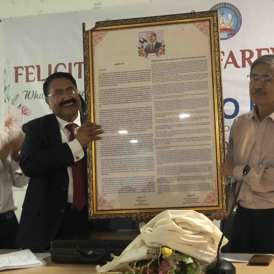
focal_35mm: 62
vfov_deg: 27.7
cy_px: 136
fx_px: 555
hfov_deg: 27.5
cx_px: 183
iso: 160
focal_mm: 6
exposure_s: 1/11
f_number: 2.4
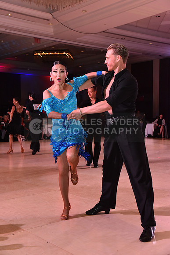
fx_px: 354
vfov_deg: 39.6
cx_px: 85
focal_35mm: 50
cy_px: 128
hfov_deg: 27.0
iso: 2500
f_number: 6.3
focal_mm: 50
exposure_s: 1/320
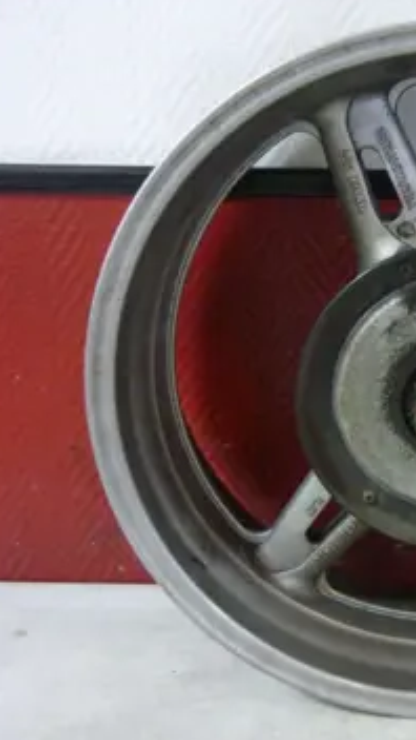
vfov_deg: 42.1
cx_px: 431
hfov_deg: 23.3
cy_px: 368
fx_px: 961
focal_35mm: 49
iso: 400
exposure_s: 1/8
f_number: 2.8
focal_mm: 5.5
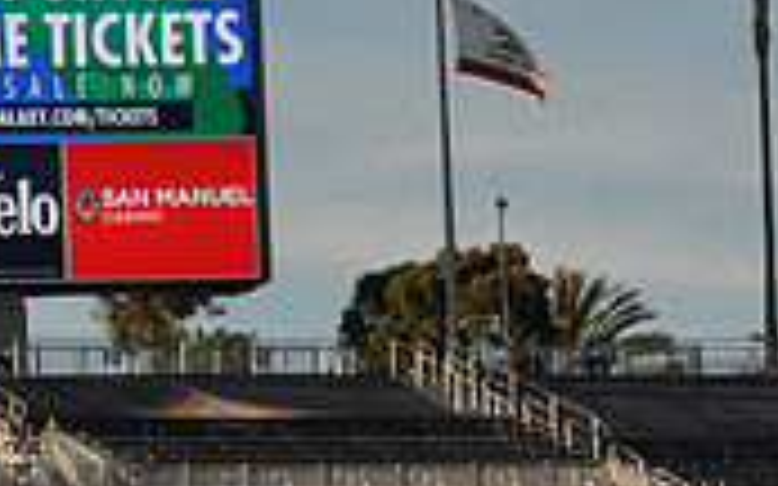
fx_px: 6232
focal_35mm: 294
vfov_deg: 4.5
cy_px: 32
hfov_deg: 7.0
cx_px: -490
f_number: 18
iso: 1600
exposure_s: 1/1250
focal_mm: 86
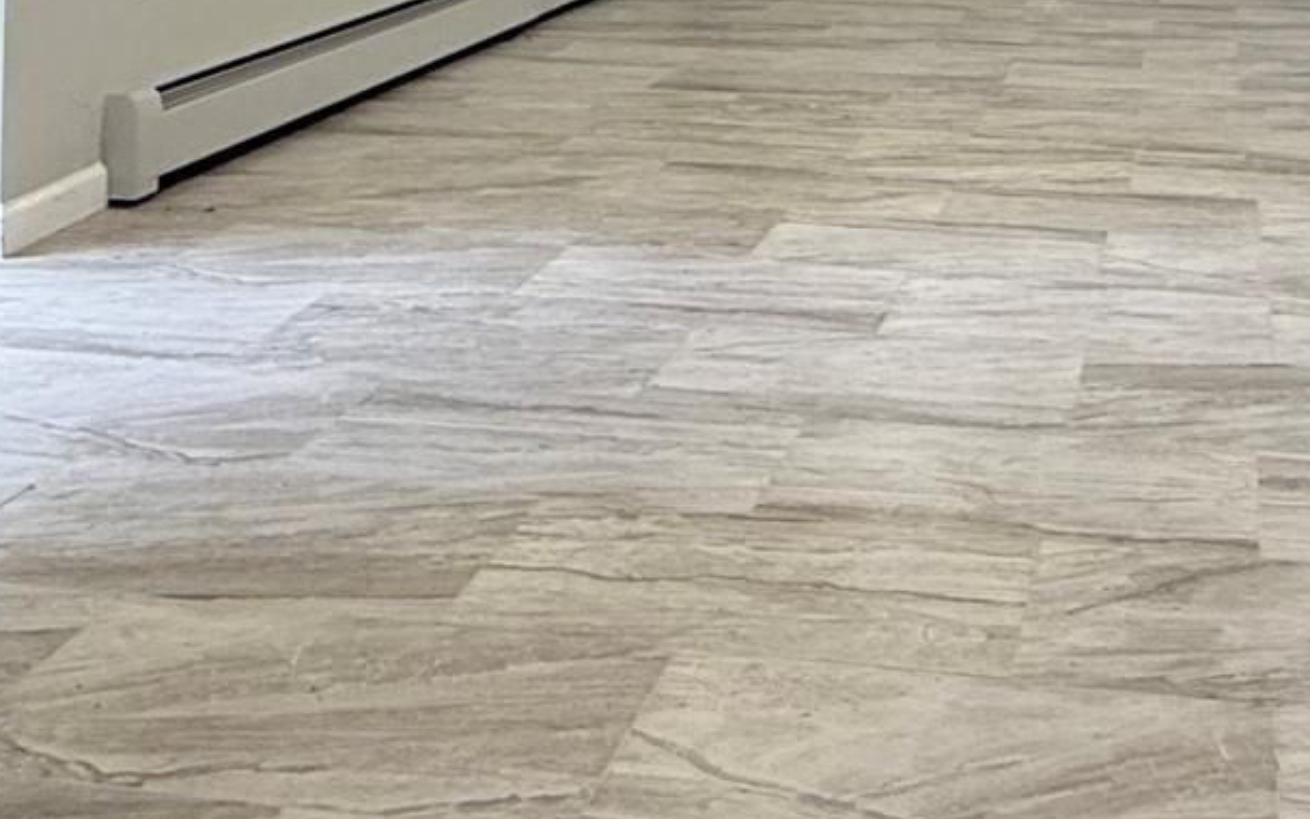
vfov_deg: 22.6
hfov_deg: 38.8
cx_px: 1039
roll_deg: -2.1
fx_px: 1785
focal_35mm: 50
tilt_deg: -0.2
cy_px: -289
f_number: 2.2
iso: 200
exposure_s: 1/120
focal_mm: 2.22
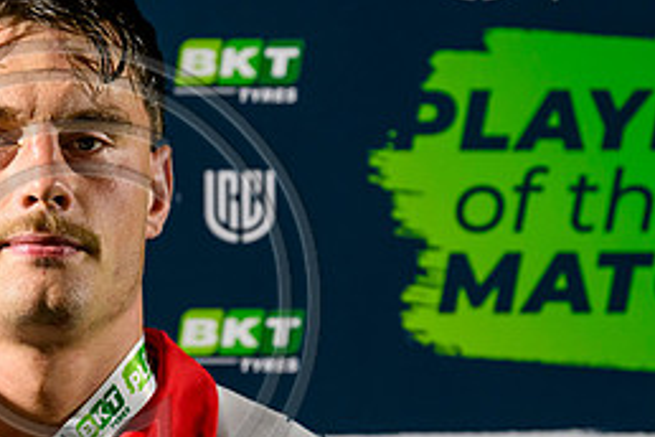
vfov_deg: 5.7
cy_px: 299
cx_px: 58
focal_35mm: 241
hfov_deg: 8.5
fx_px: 4385
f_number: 3.2
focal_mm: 105
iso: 3200
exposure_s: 1/800
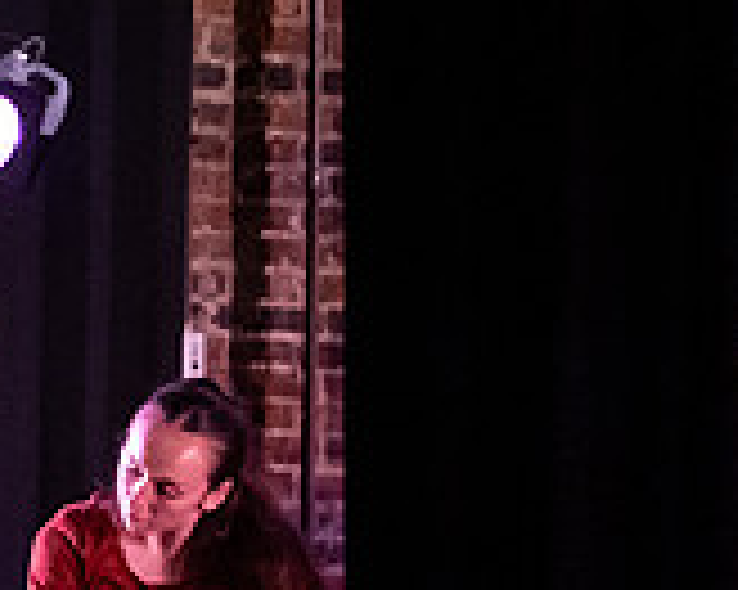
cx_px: 214
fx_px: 6942
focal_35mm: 318
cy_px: 725
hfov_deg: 6.1
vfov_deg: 4.8
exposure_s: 1/400
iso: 4000
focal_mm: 72
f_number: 4
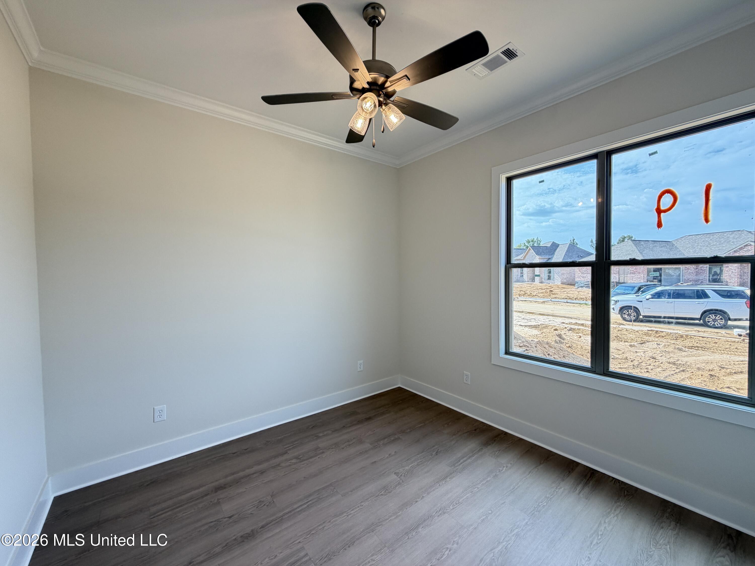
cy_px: 283
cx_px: 378
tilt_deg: -1.7
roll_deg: +0.3
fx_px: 305
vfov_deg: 85.7
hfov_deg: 102.1
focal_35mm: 14
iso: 80
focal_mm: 2.22
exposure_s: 1/120
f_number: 2.2
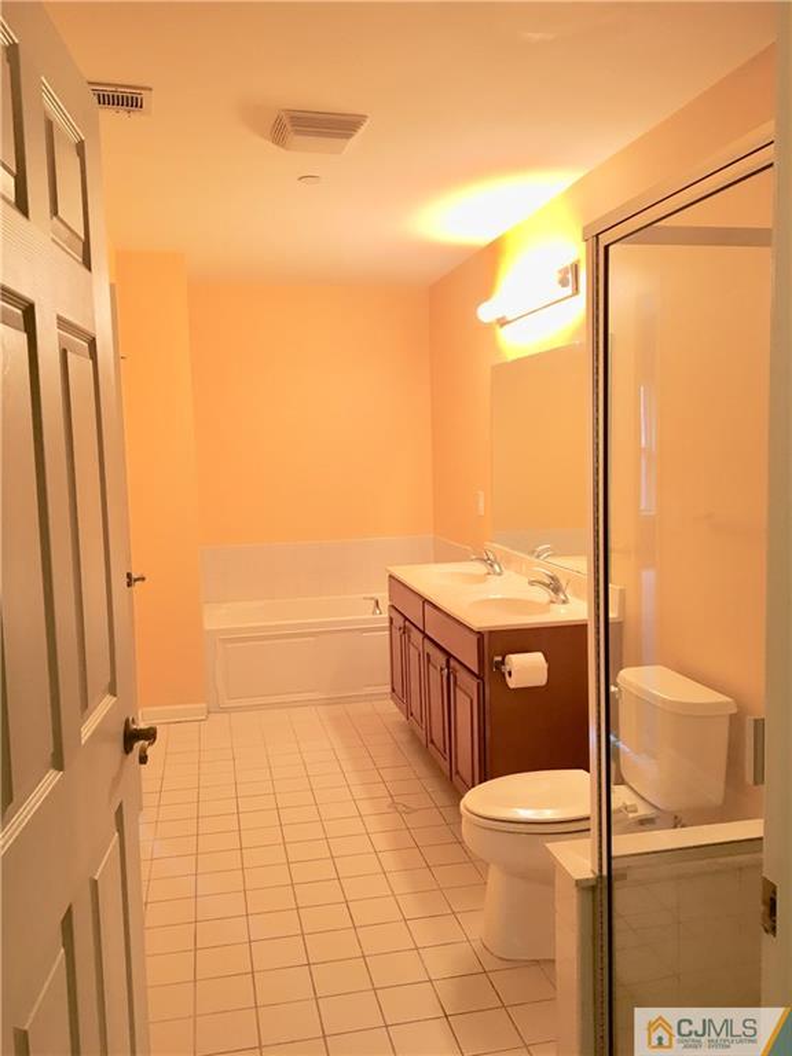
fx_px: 885
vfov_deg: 61.7
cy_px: 528
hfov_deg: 48.2
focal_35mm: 29
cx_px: 396
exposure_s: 1/30
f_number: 2.2
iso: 64
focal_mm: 4.15
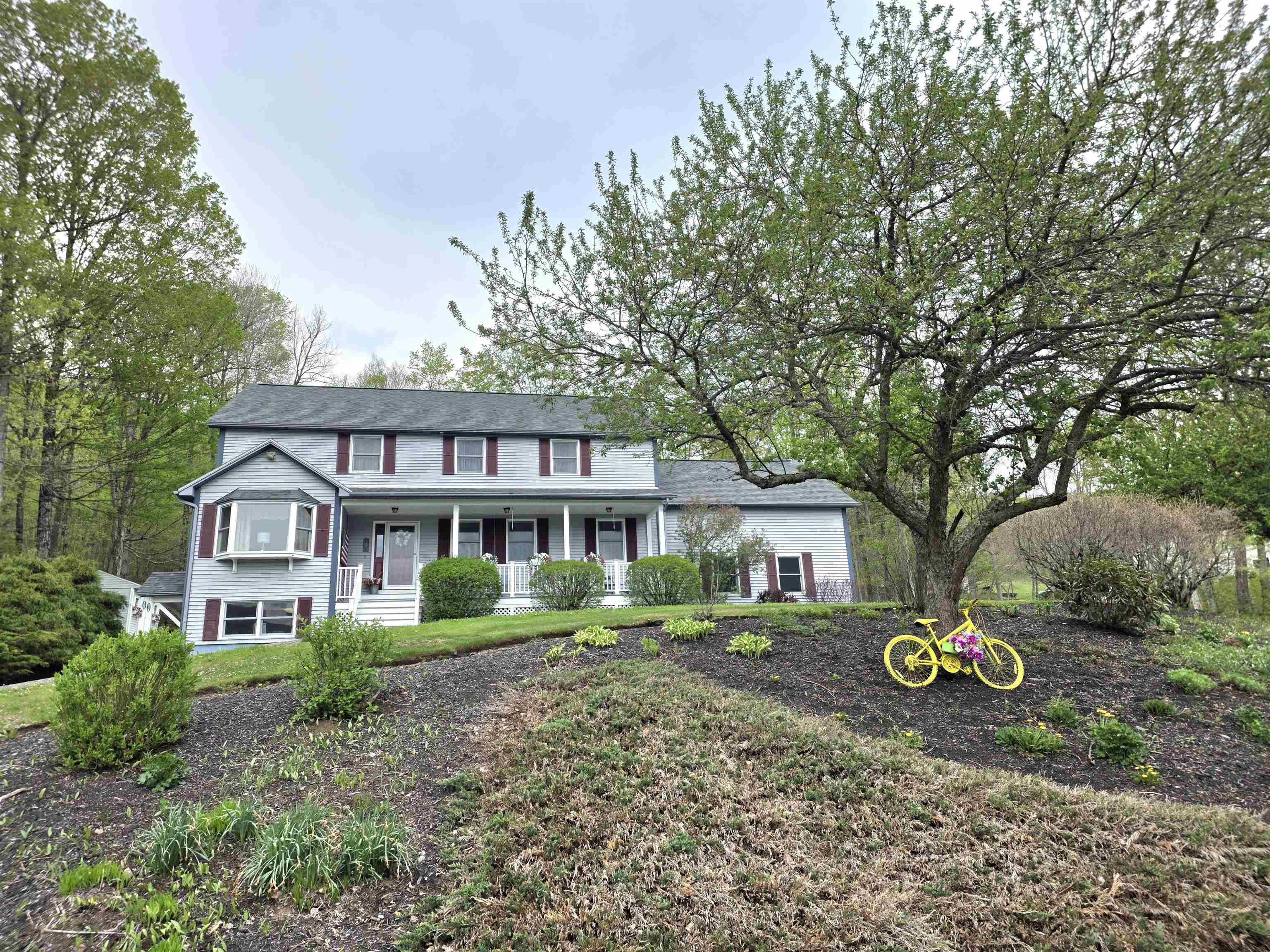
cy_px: 476
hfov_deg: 73.9
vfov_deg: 58.9
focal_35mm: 23
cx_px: 635
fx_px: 844
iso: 80
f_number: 1.7
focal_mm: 6.25
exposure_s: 1/3333
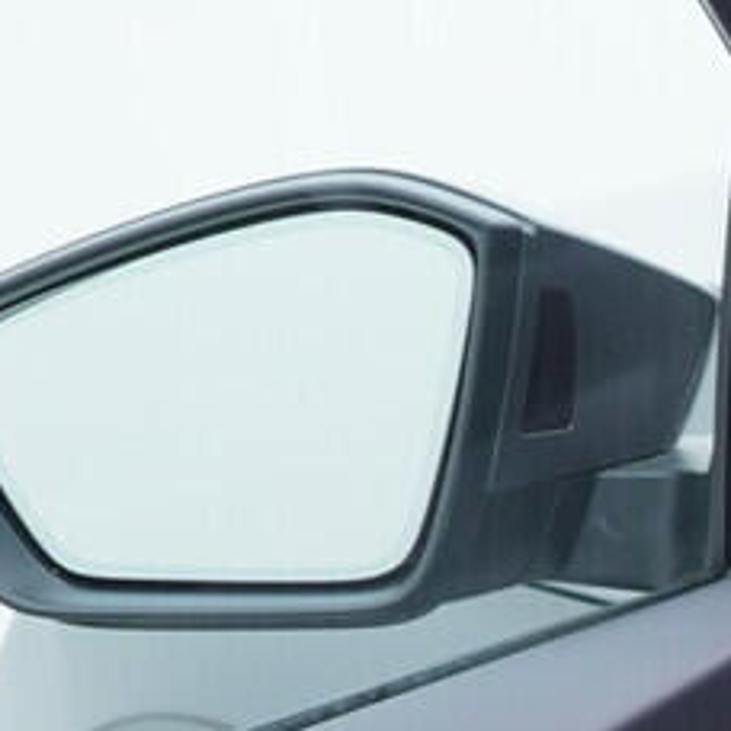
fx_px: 4611
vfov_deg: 8.9
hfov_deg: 8.2
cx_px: 1863
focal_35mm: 193
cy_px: 943
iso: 125
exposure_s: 1/40
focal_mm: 24
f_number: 2.8
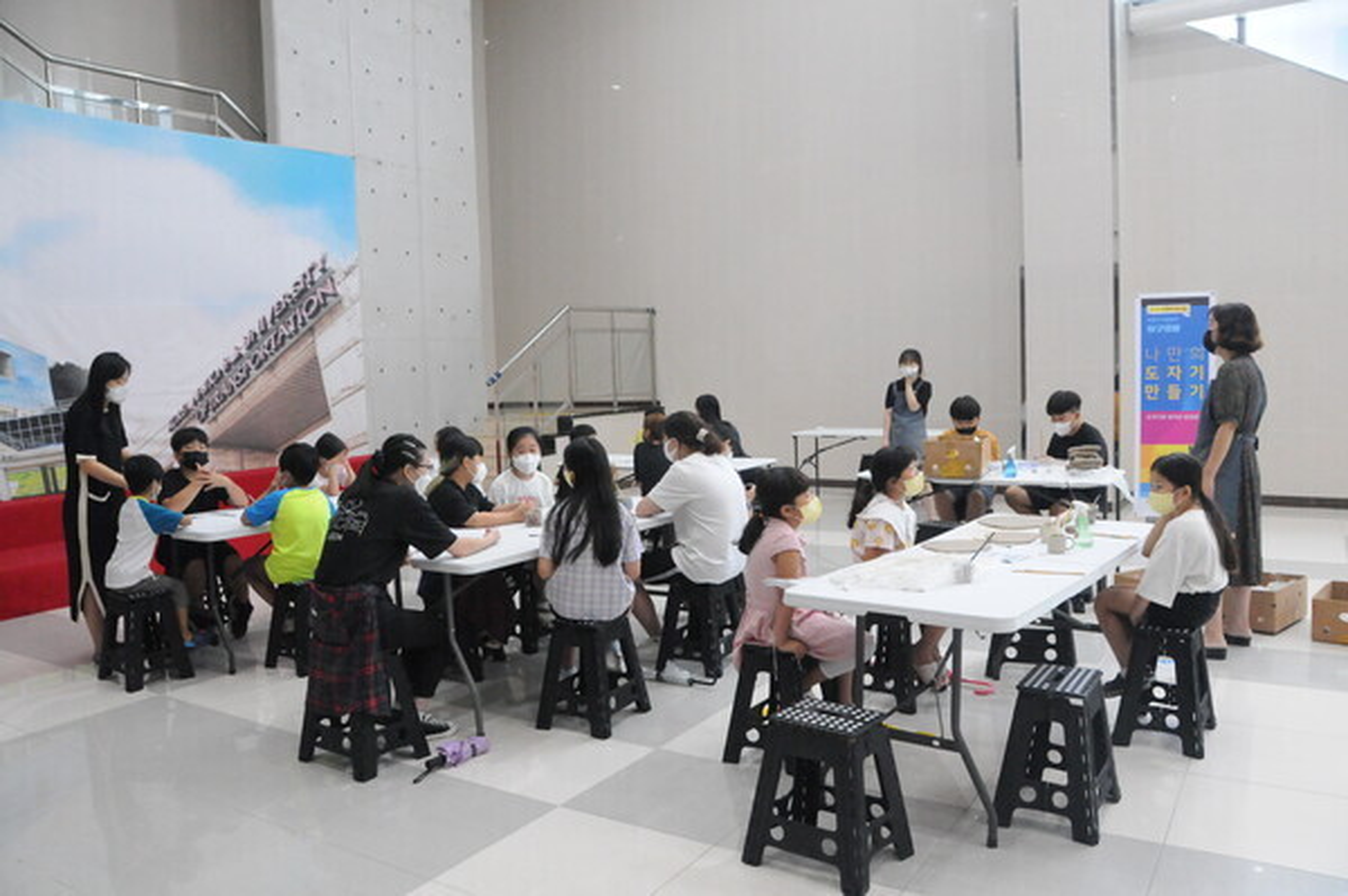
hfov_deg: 67.4
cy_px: 448
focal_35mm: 27
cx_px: 674
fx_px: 1010
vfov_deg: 47.9
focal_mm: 18
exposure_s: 1/125
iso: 3200
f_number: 5.6
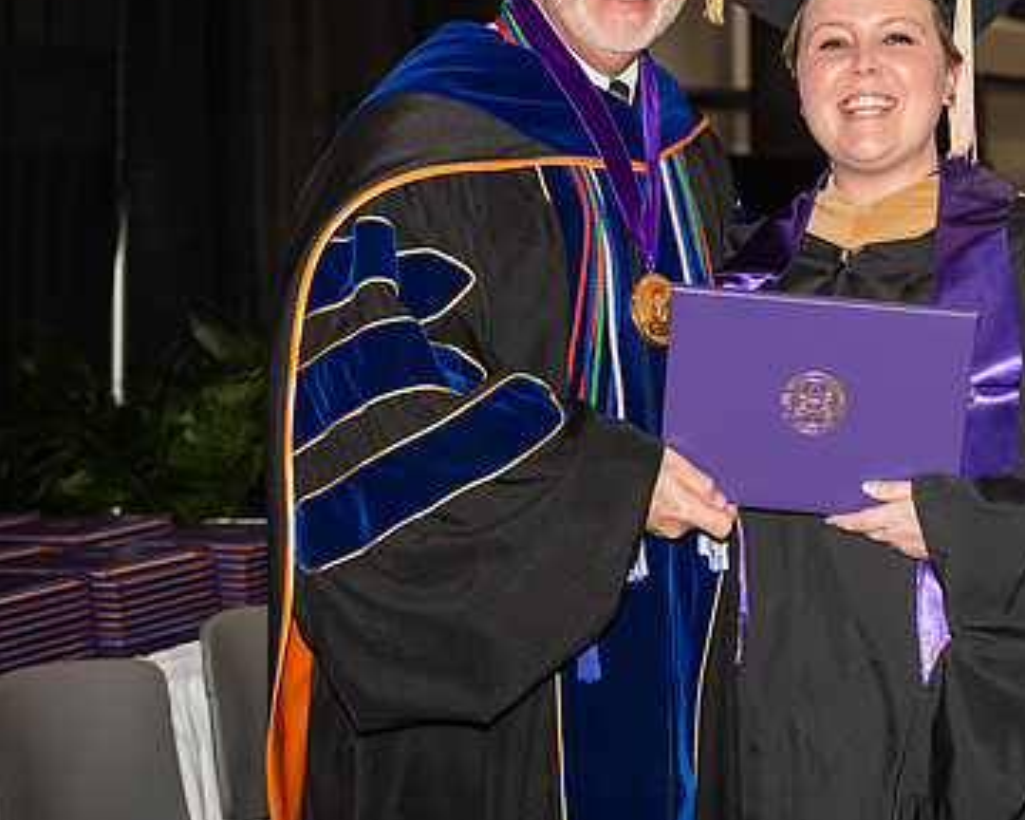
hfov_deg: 18.0
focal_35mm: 106
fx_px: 3216
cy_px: 278
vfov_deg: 14.5
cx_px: 729
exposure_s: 1/200
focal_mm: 70
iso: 1000
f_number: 5.6
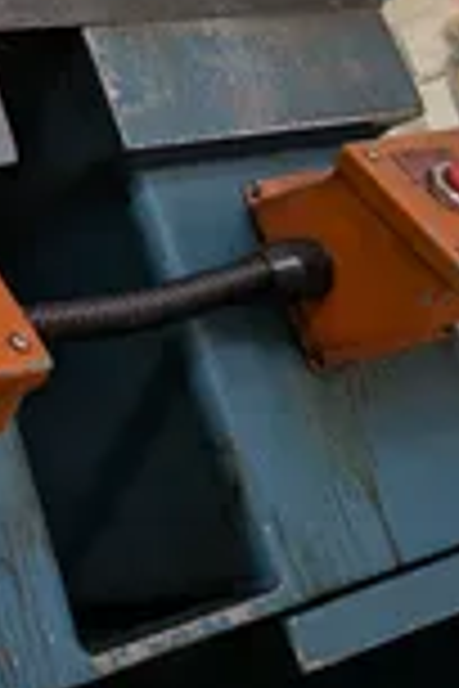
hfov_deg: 18.1
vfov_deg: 26.7
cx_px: -207
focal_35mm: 68
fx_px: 1300
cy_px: -108
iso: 77
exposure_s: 1/40
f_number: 1.89
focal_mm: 5.43
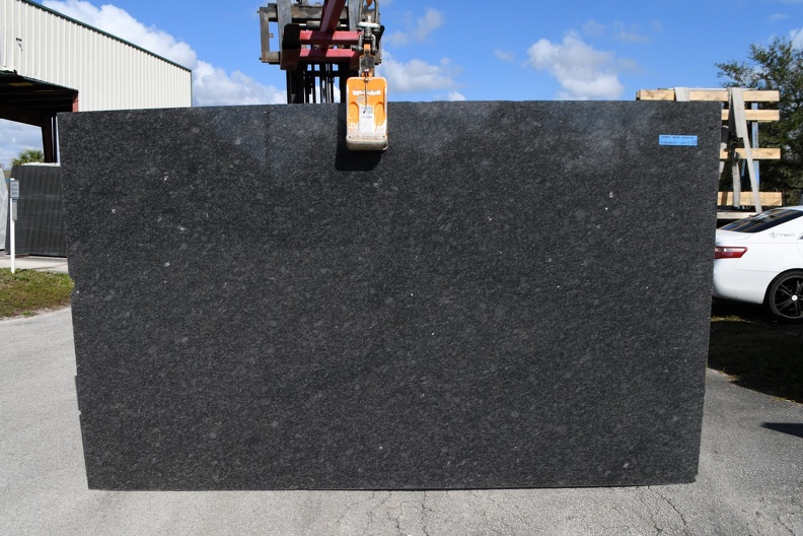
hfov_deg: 61.9
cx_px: 402
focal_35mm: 30
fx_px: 669
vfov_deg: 43.6
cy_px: 268
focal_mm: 20
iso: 100
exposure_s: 1/200
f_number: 11
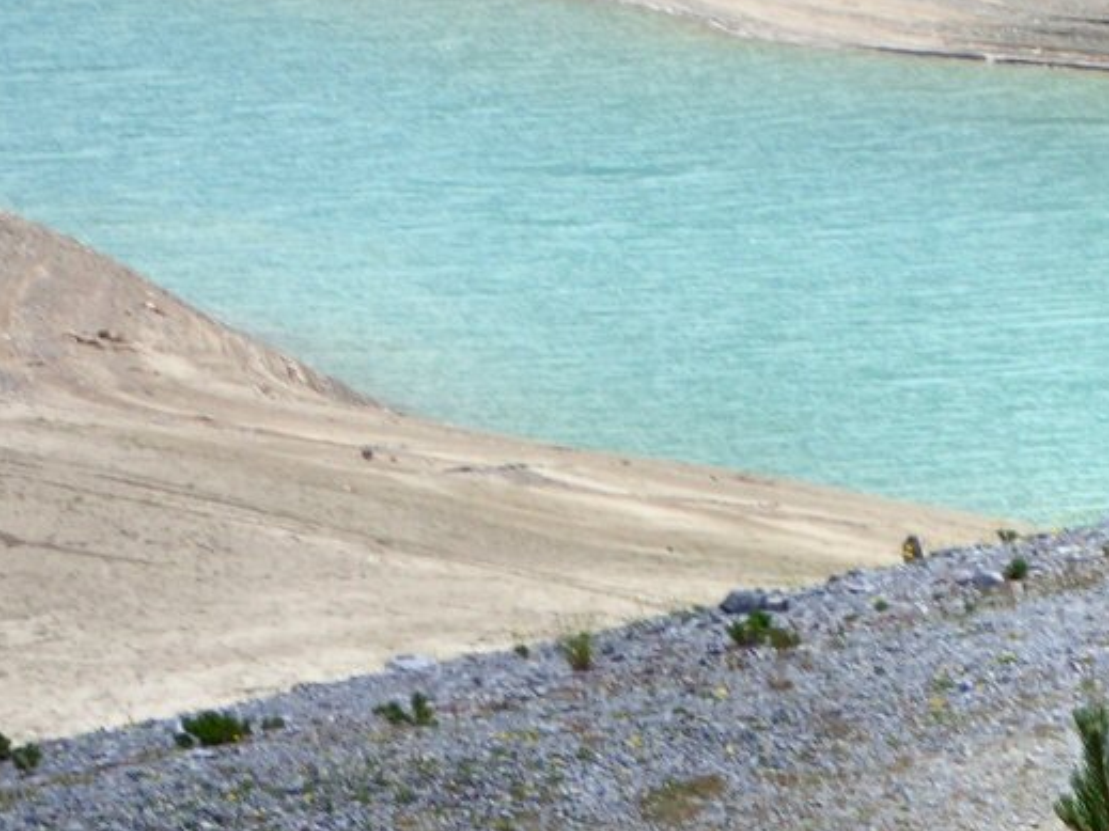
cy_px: 126
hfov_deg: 7.7
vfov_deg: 5.8
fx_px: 8232
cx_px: 903
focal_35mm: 257
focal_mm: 18
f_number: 6.3
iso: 100
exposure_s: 1/200
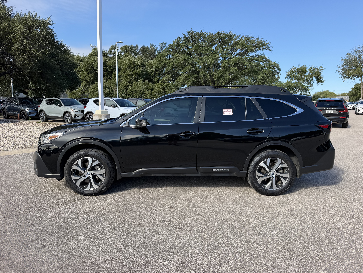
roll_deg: -0.8
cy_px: 136
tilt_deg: -5.6
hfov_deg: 71.6
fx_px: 252
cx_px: 182
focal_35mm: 24
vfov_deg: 56.8
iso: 80
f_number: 1.78
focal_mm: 6.76
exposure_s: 1/2110
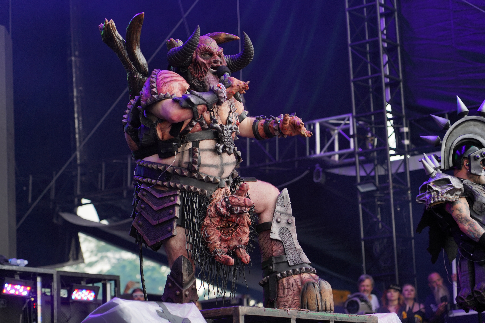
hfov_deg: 19.5
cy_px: 162
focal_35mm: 105
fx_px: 1414
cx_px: 242
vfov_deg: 13.0
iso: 250
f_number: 4
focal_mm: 105
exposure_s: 1/125
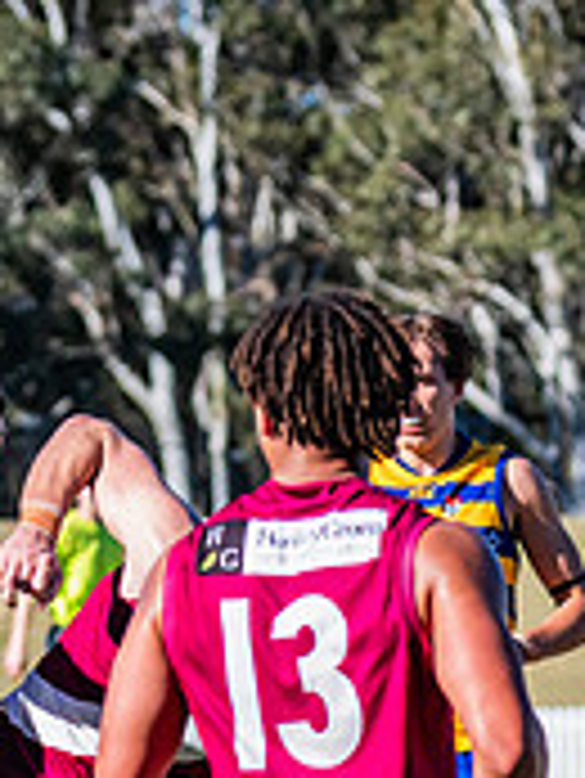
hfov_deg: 2.5
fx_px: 13503
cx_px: -377
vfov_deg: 3.3
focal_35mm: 600
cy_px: 476
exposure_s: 1/1600
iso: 800
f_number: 8
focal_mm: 170
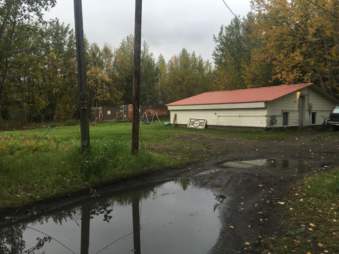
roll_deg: -0.4
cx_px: 170
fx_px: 284
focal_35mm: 29
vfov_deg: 48.2
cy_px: 127
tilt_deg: -0.6
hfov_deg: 61.7
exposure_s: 1/370
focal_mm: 4.15
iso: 25
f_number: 2.2
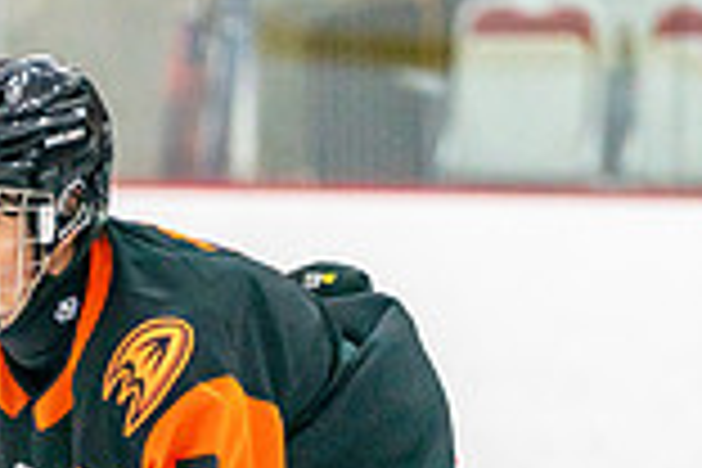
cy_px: 745
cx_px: -266
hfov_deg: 3.7
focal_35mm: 562
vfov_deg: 2.4
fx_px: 10958
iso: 3200
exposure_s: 1/1250
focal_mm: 150
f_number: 2.8
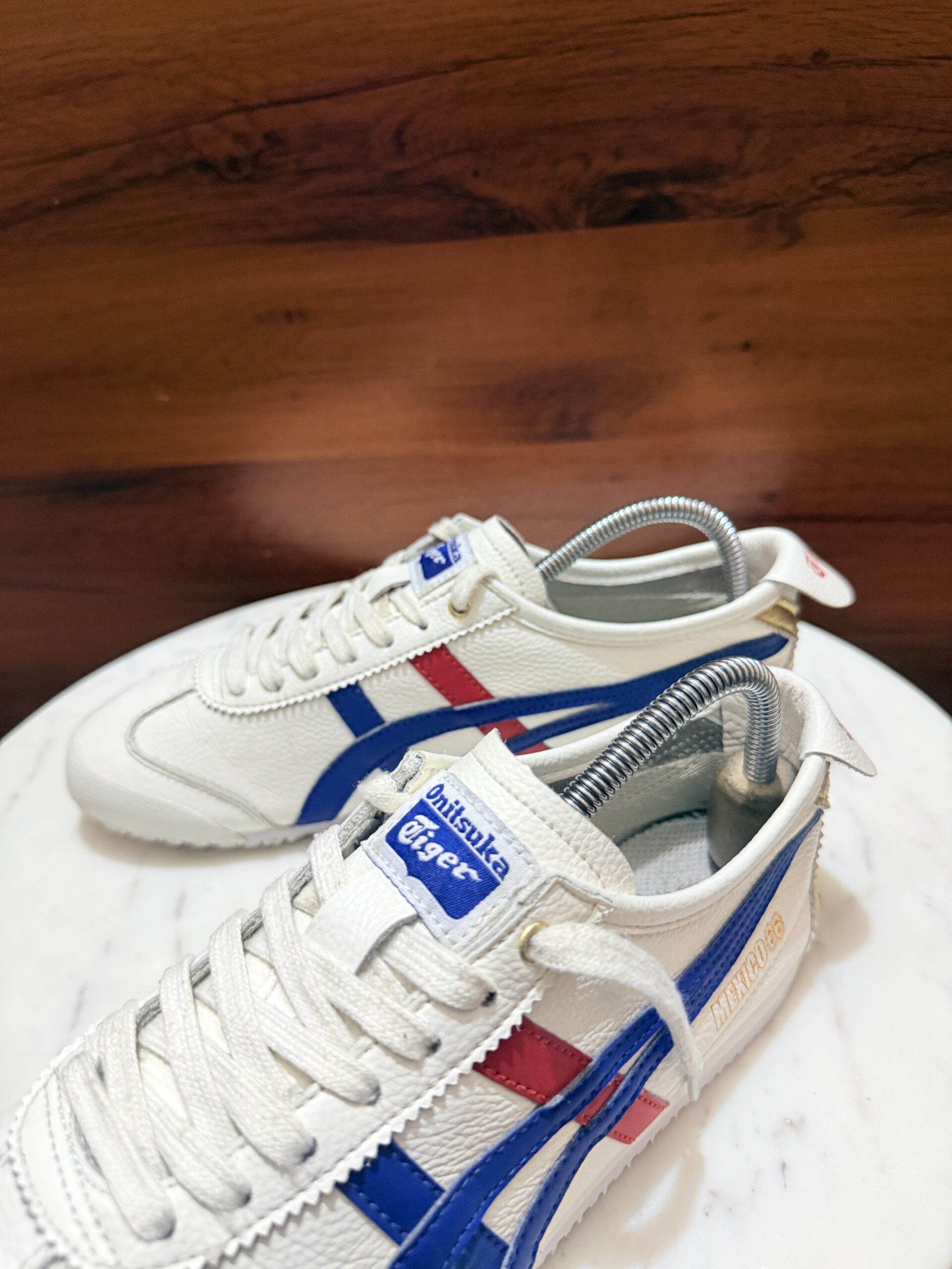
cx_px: 476
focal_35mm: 24
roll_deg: +4.1
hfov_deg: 56.8
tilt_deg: -30.0
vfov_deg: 71.6
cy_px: 634
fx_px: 880
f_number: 1.78
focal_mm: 6.76
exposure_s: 1/50
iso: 400
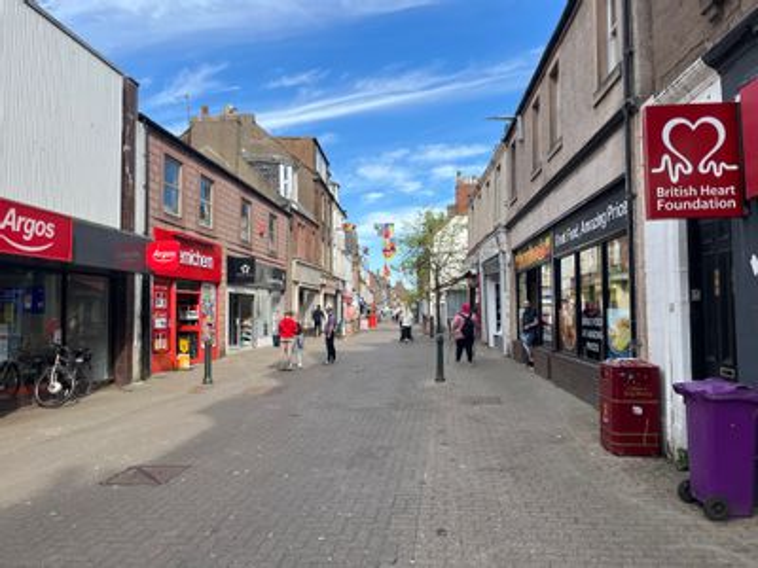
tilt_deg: +3.9
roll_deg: +1.2
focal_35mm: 26
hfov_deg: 67.3
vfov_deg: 53.1
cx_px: 379
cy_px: 284
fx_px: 569
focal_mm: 5.1
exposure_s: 1/1776
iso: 50
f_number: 1.6
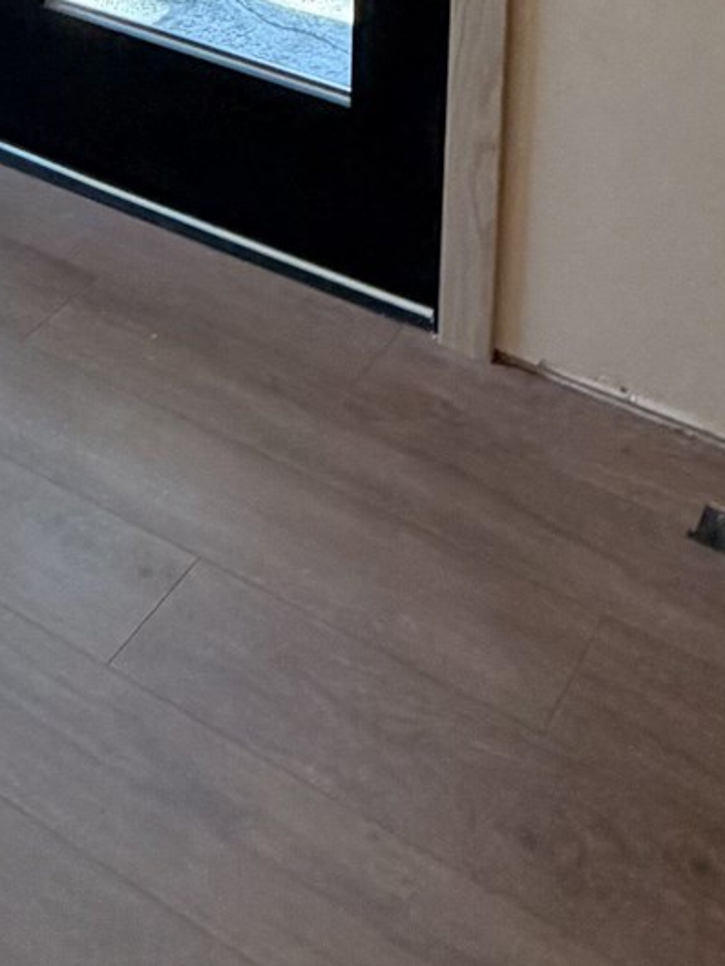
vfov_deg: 25.4
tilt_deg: -10.0
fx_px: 1703
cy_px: -413
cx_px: 259
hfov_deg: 24.0
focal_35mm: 61
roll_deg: -0.4
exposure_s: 1/60
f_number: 2.2
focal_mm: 2.22
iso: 160
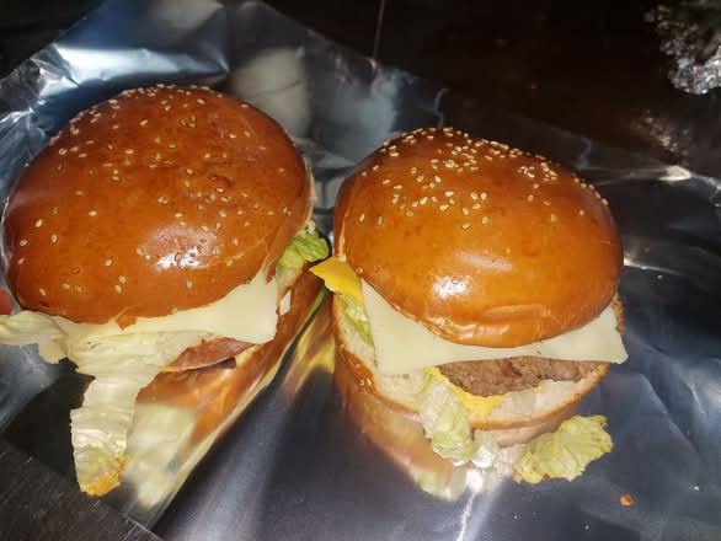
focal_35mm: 25
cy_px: 270
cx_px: 360
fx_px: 521
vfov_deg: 54.9
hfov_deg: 69.4
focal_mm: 5.23
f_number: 1.8
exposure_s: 1/120
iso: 50
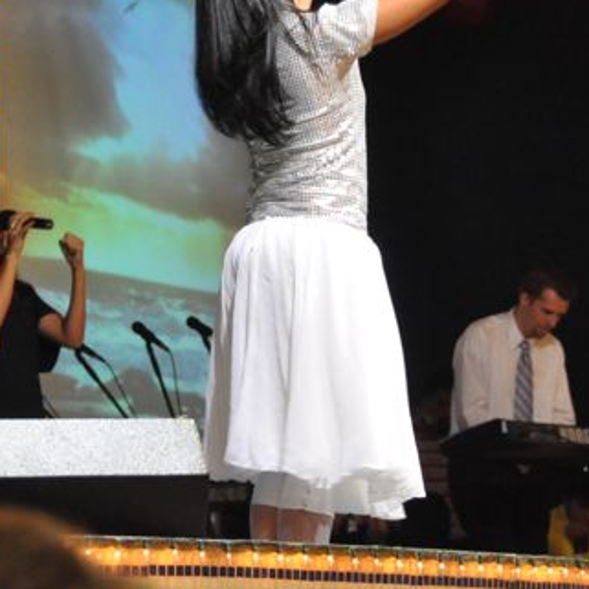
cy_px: 258
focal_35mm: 222
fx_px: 4274
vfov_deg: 7.9
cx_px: 275
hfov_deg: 7.9
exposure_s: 1/30
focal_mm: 70
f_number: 5
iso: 2200
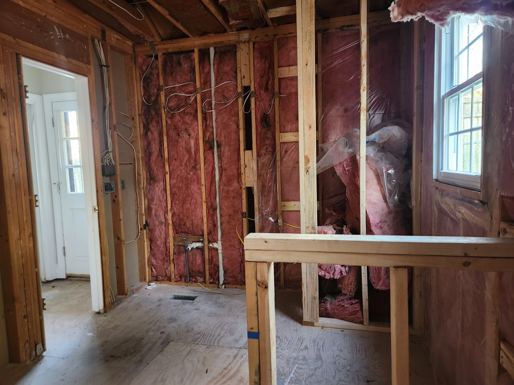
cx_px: 257
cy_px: 192
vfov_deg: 58.9
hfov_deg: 73.9
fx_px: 342
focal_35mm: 23
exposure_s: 1/24
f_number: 1.8
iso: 640
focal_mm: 5.4
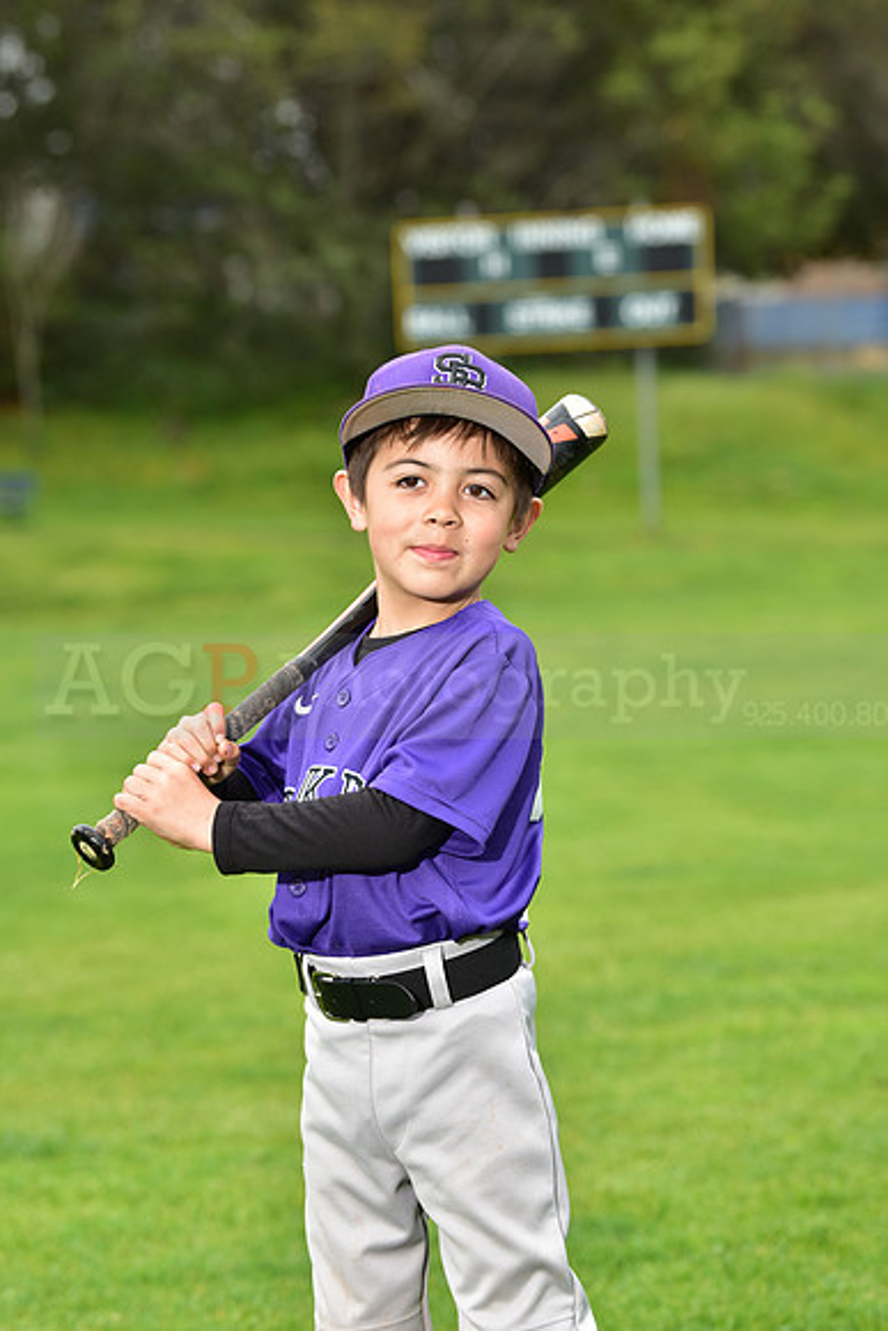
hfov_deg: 10.6
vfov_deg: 15.8
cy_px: 666
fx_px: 4807
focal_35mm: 130
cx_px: 444
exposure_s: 1/250
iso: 400
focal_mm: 130
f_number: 5.6
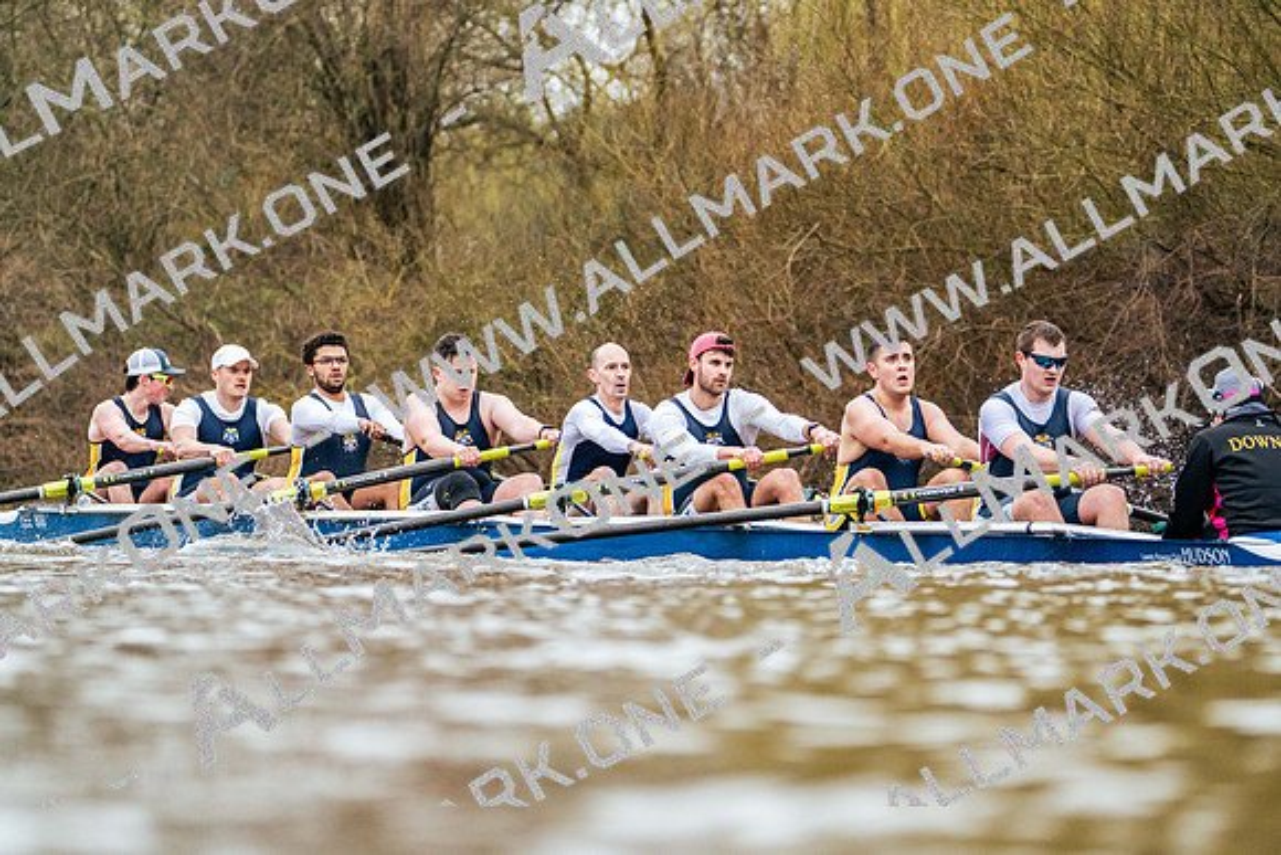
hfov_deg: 8.1
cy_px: 428
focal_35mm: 255
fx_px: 9075
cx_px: 640
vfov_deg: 5.4
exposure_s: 1/2000
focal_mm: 255
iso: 4000
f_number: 6.3
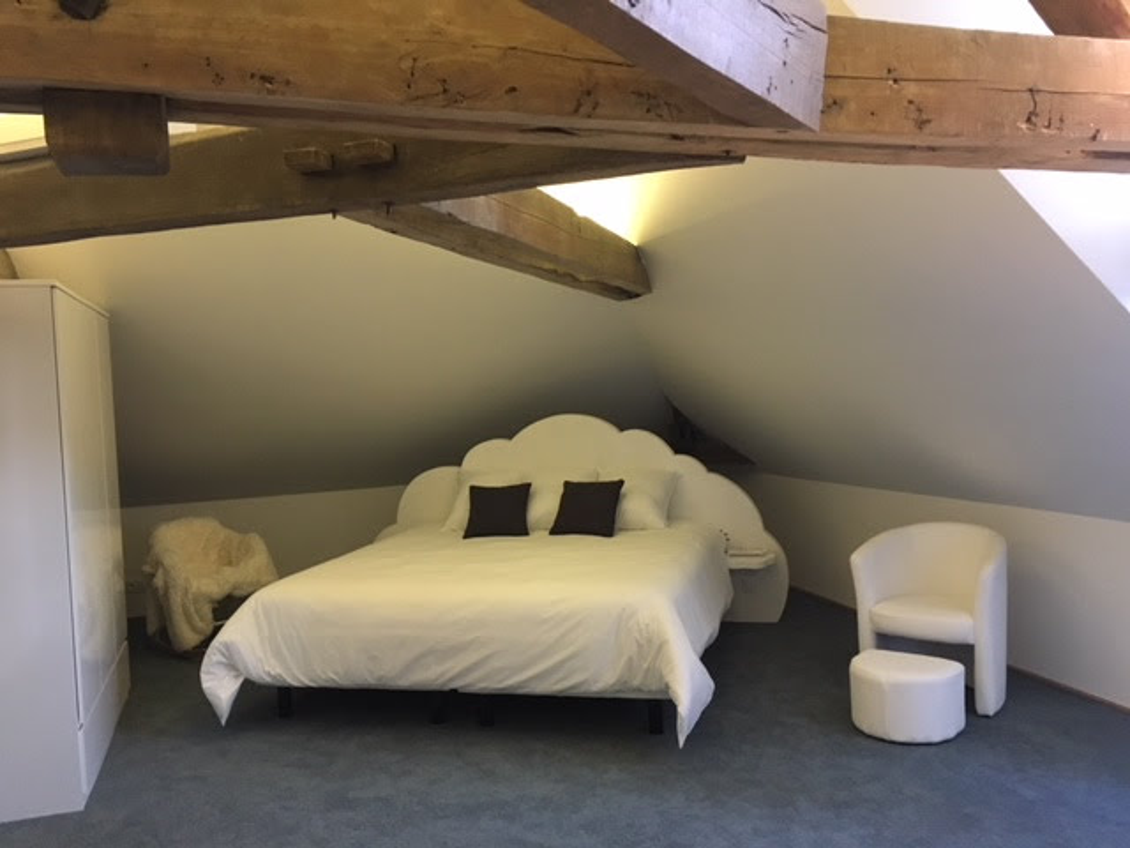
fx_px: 947
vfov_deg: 48.2
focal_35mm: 29
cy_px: 424
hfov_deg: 61.7
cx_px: 565
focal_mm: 4.15
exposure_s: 1/25
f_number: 2.2
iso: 200
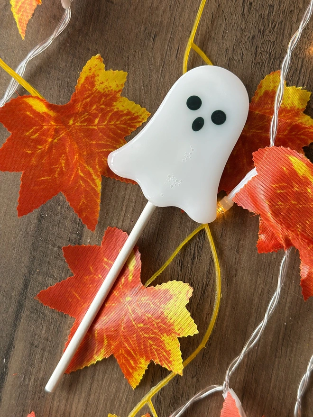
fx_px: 579
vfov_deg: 39.7
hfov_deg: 30.3
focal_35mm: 48
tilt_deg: -88.8
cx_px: 156
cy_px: 208
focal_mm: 6.86
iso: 80
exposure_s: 1/193
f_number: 1.78
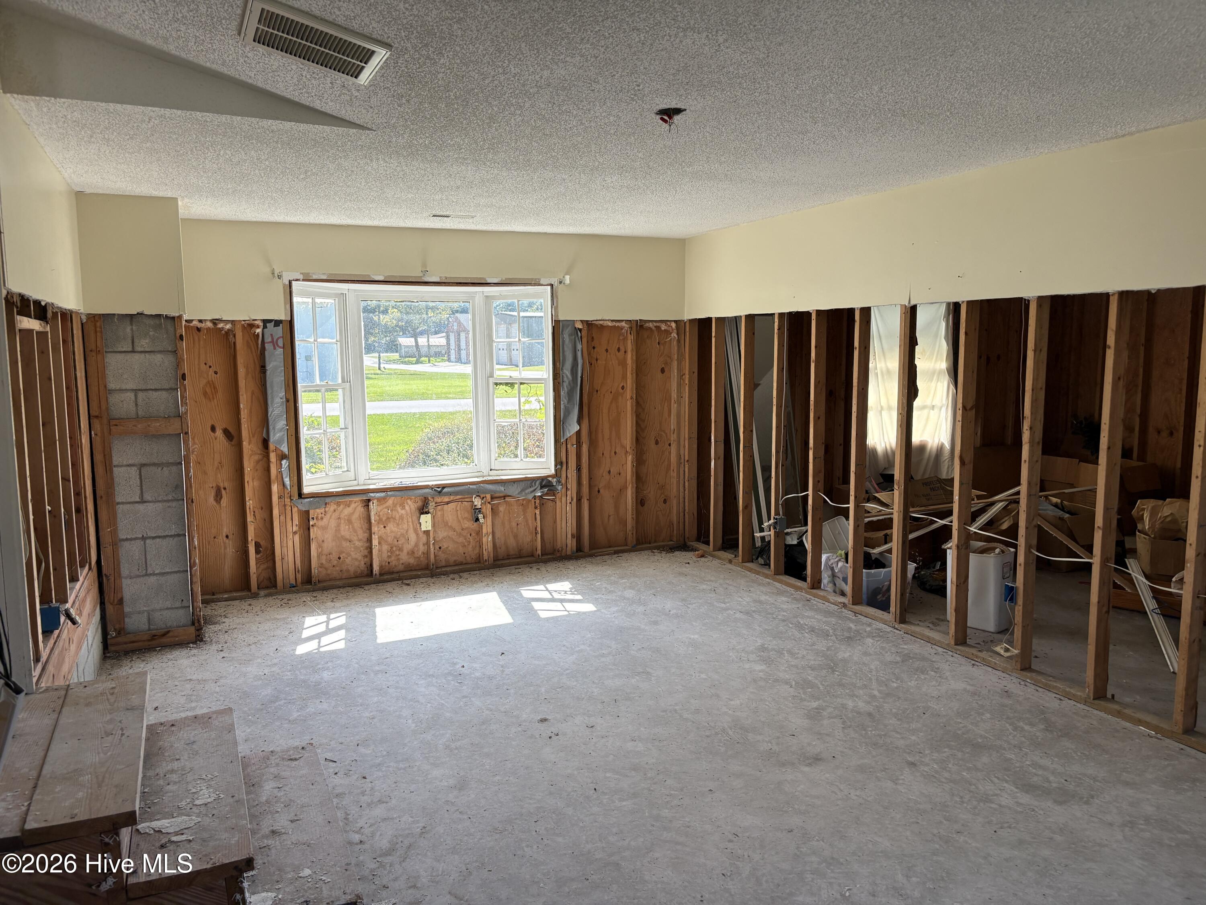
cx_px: 603
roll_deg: +0.7
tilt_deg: -6.1
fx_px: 906
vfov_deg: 53.1
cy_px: 452
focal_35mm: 26
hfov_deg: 67.3
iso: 64
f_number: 1.6
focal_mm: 5.96
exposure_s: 1/472
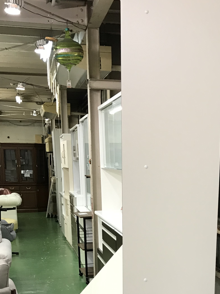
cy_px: 268
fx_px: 458
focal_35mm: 54
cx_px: 149
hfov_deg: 26.9
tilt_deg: -12.4
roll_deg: +1.2
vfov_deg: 33.5
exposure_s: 1/25
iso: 40
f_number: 1.8
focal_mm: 3.99
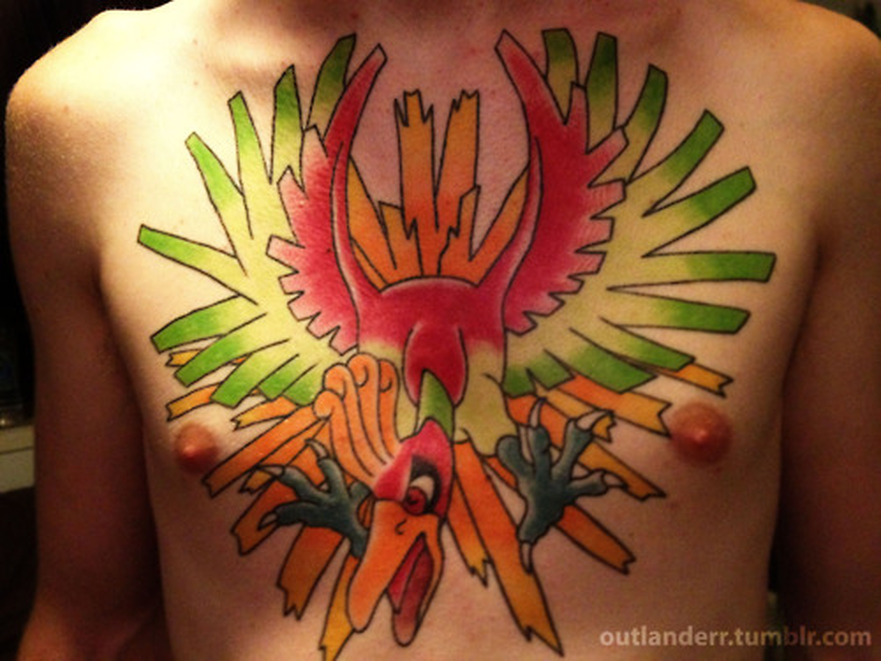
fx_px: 891
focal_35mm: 35
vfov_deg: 40.7
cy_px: 330
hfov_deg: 52.6
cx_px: 440
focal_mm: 4.28
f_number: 2.4
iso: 500
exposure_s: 1/15
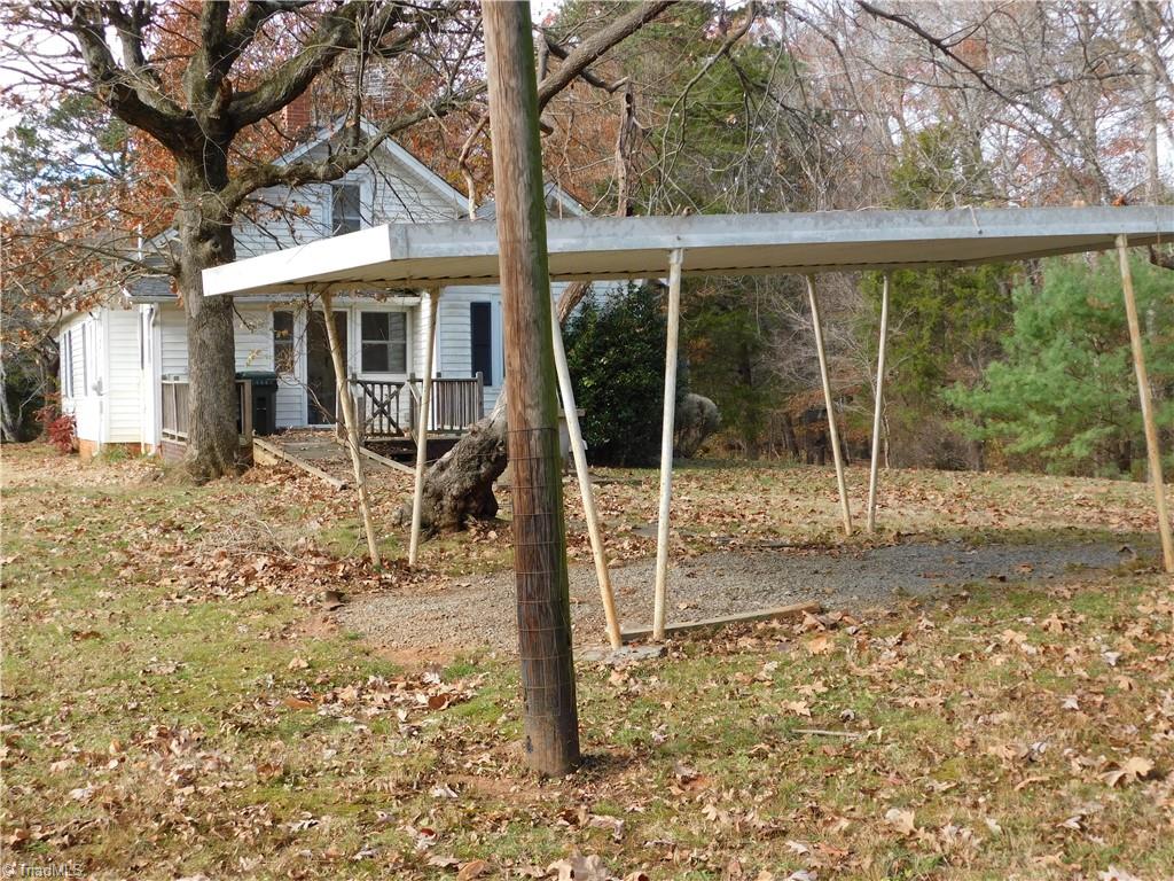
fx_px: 1526
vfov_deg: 32.2
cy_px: 440
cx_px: 587
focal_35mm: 45
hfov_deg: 42.1
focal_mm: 8
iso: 125
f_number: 3.7
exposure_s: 1/250
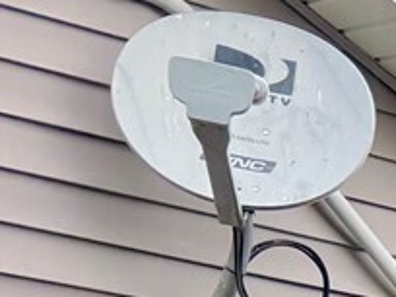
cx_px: 1345
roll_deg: -0.9
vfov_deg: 6.4
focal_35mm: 204
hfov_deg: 7.8
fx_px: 2334
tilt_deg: -4.5
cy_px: 1040
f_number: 1.6
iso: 50
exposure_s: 1/230
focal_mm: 5.96
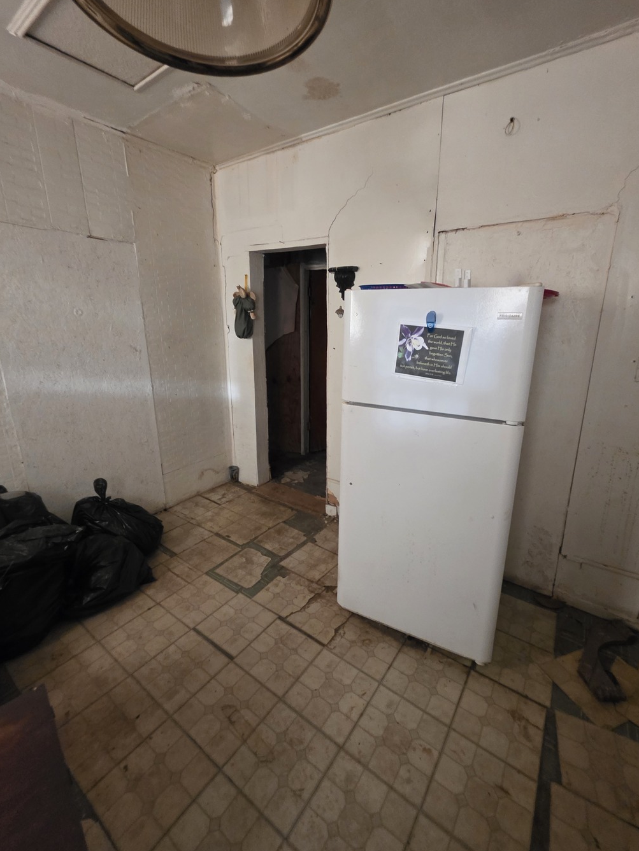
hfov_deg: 85.6
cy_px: 412
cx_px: 333
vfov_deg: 102.0
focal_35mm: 14
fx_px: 345
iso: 800
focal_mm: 2.2
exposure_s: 1/60
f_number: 1.9
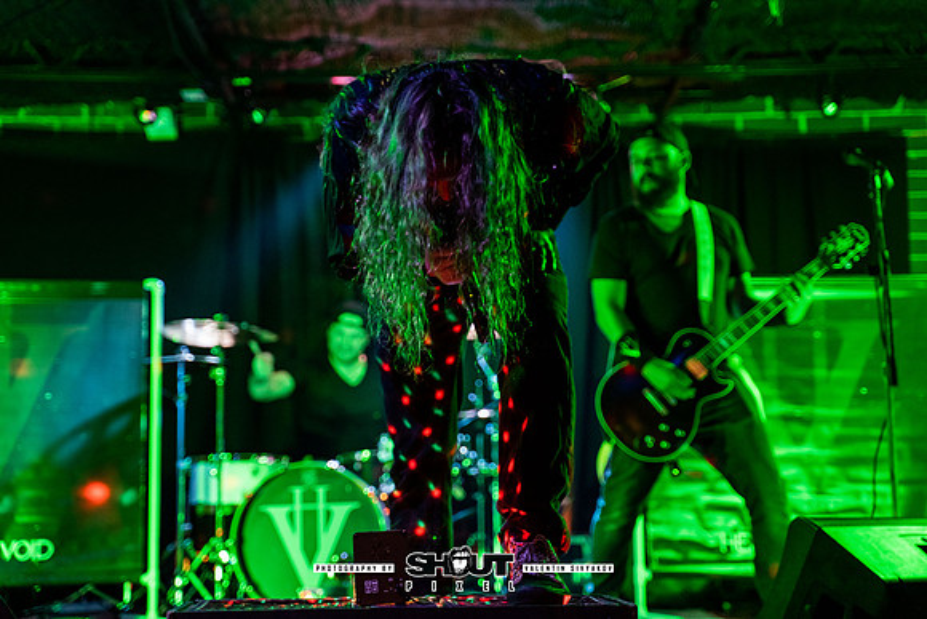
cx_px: 464
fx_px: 1623
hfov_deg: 31.9
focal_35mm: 63
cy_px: 310
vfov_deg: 21.6
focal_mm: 63
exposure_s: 1/200
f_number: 2.8
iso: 2500
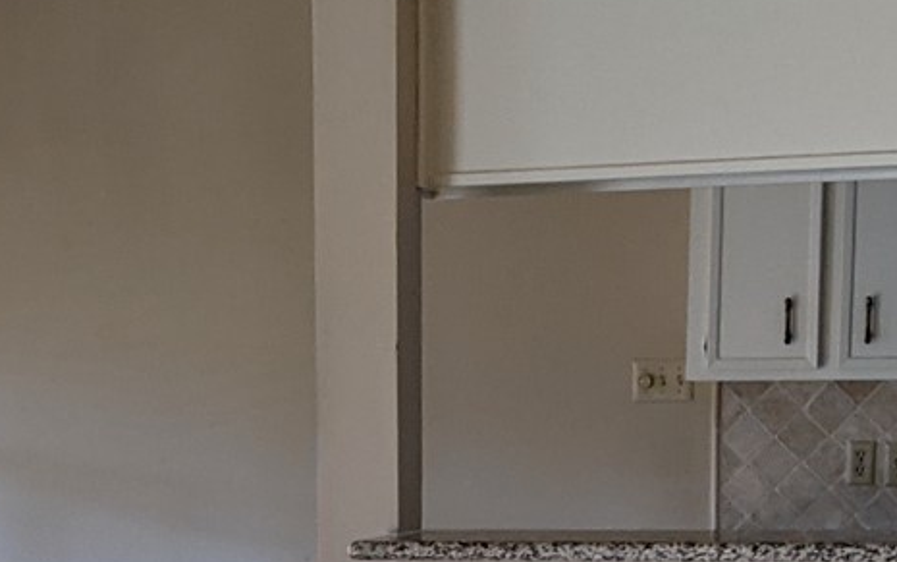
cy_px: 774
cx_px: 129
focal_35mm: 126
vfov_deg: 10.2
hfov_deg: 16.4
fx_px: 3081
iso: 54
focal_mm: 4.44
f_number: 1.8
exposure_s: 1/59.9
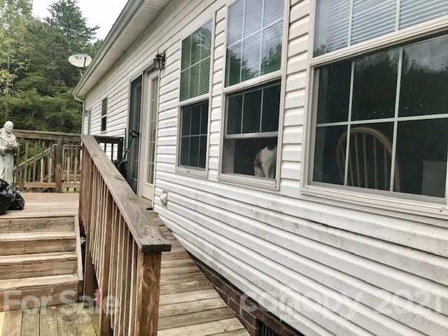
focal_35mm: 28
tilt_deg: -3.1
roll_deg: -3.5
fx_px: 362
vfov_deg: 49.7
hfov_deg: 63.4
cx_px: 224
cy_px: 168
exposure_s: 1/120
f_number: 1.8
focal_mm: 3.99
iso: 32
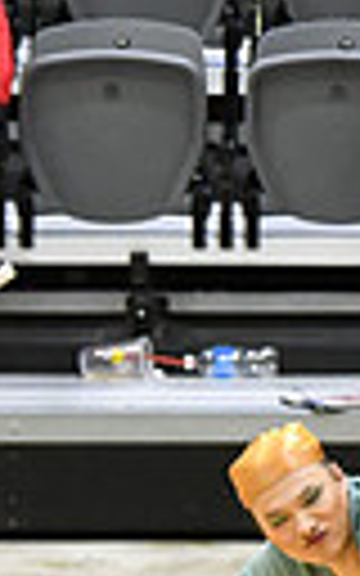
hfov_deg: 1.7
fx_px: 12166
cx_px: 1197
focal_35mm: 775
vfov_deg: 2.7
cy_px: 344
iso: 5000
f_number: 4
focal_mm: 112
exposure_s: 1/250
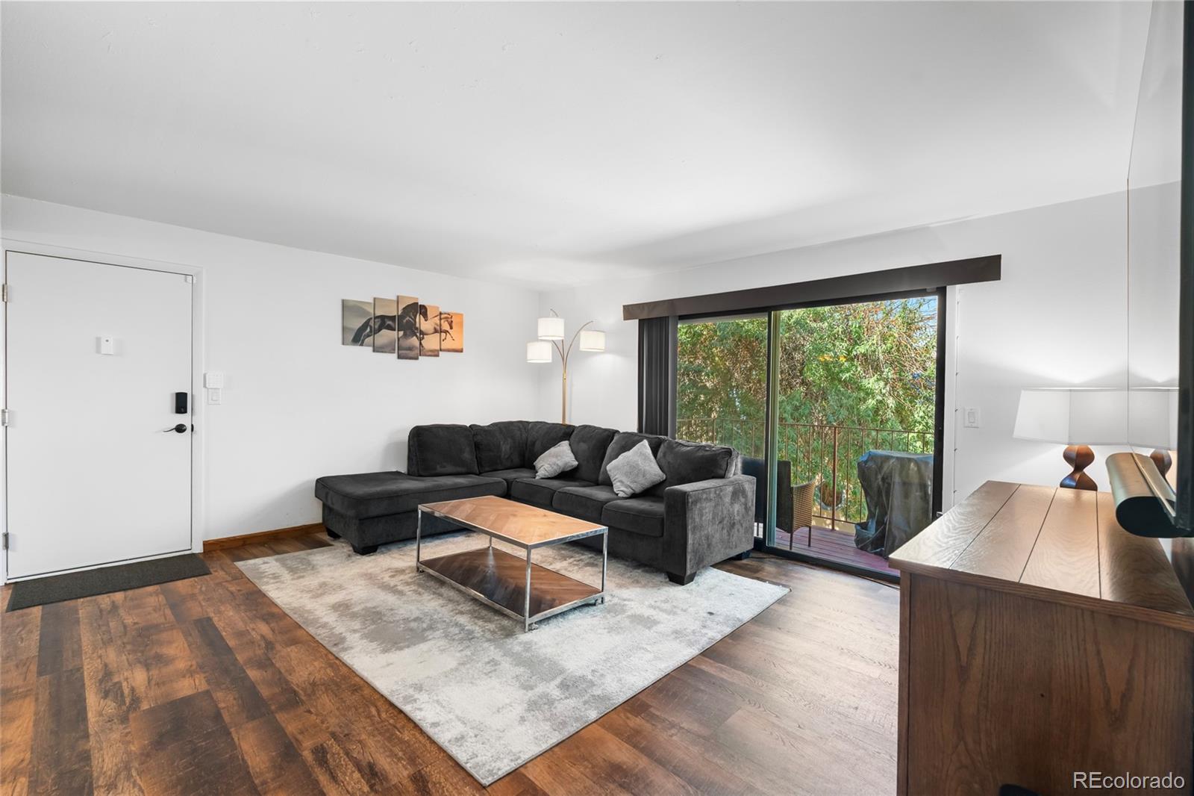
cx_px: 597
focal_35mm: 16
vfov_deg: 72.0
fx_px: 547
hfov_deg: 95.0
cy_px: 398
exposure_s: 1.6
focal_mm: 16.5
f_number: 7.1
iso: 320
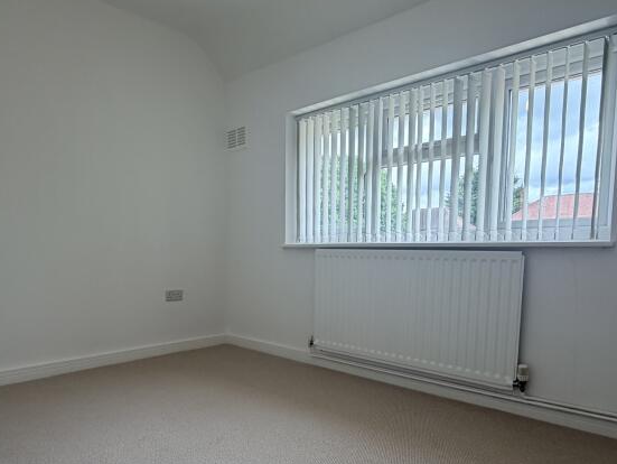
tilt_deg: -6.0
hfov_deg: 67.2
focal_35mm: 26
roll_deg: +0.2
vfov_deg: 52.4
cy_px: 296
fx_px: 464
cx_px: 296
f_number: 2.2
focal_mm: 2.22
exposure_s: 1/100
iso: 80
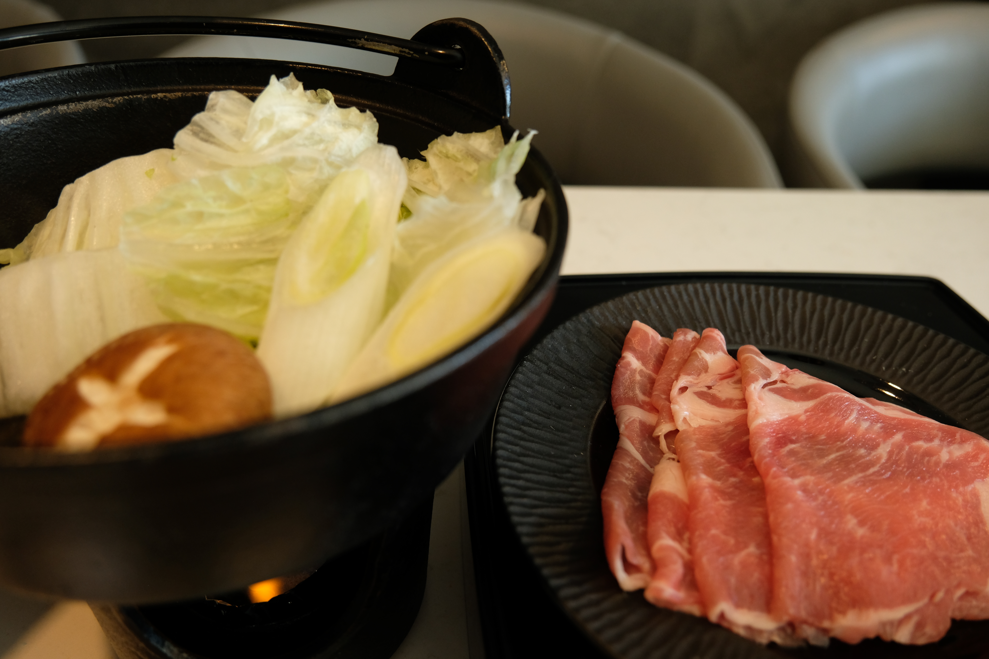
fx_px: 742
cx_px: 494
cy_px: 330
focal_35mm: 27
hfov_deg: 67.4
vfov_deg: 47.9
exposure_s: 1/30
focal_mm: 17.7
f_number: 4
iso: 800
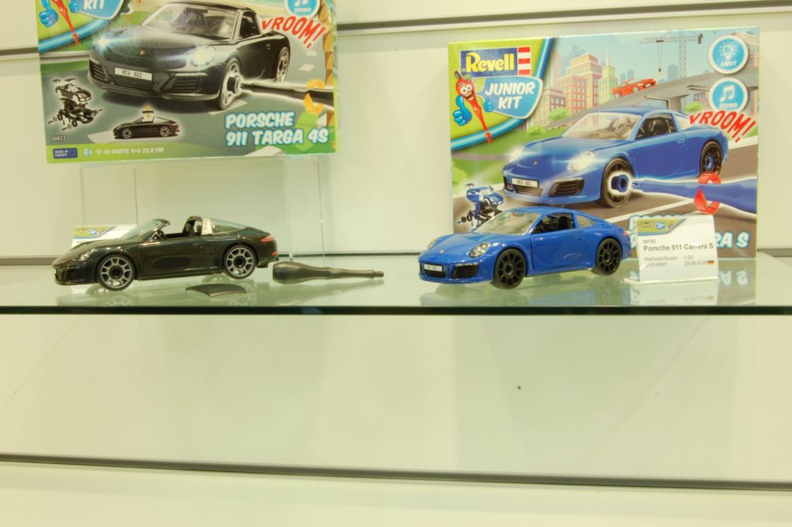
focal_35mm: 39
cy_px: 264
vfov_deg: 34.2
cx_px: 396
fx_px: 857
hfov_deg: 49.6
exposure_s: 1.6
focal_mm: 26
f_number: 25
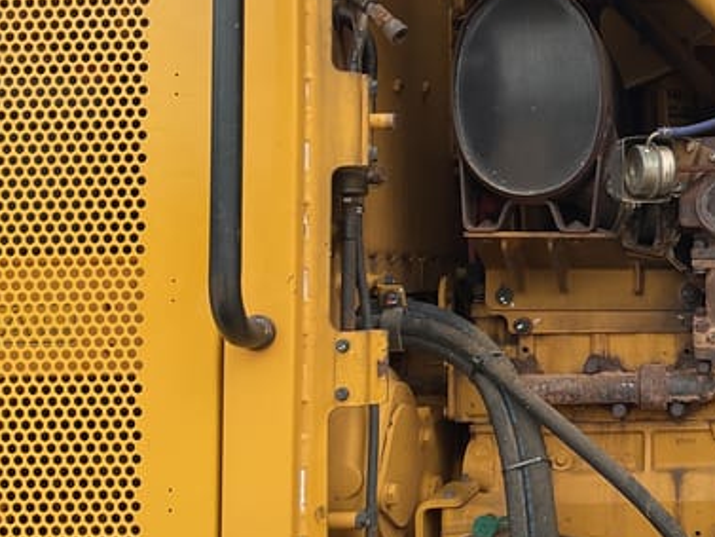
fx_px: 1219
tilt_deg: +4.4
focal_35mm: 59
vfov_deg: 24.7
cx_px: 711
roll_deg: -0.9
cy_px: 182
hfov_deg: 30.4
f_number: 1.8
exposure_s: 1/500
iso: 16
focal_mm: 3
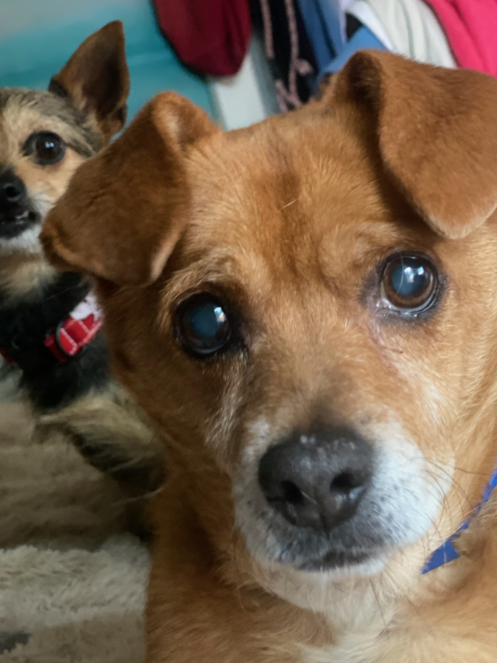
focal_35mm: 70
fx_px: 1340
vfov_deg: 27.8
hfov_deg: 21.0
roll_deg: +11.9
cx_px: 237
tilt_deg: -5.7
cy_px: 340
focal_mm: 6
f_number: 2
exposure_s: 1/19
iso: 400
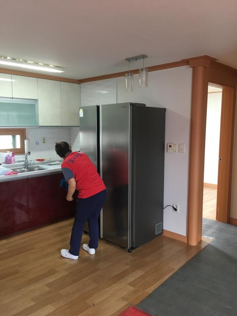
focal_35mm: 29
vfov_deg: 61.7
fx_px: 265
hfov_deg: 48.2
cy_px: 158
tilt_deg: -7.2
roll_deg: -1.8
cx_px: 118
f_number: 2.2
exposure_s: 1/30
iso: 100
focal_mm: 4.15
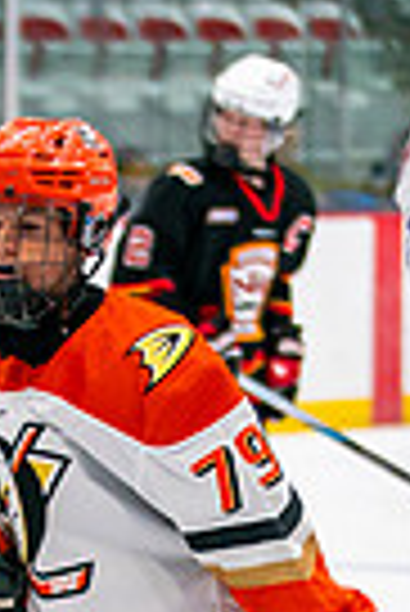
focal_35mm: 410
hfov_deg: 3.4
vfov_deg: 5.0
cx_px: 222
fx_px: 6986
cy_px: 834
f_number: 2.8
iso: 640
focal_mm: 90
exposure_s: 1/640
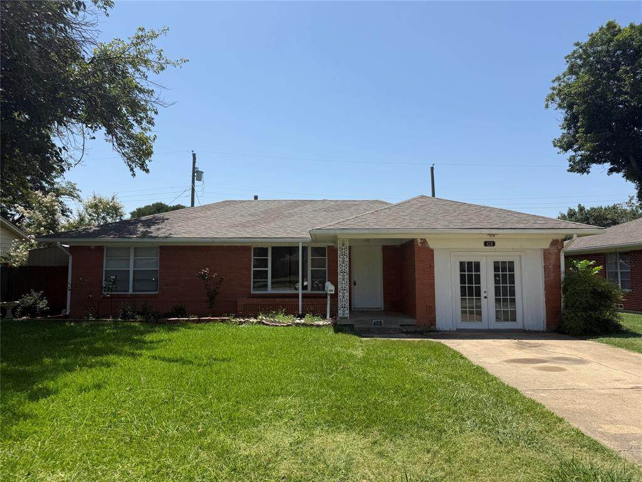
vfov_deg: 56.8
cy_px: 241
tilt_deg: +4.4
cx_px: 321
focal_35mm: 24
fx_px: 445
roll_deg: -1.1
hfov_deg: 71.6
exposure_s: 1/4975
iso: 80
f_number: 1.78
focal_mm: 6.76
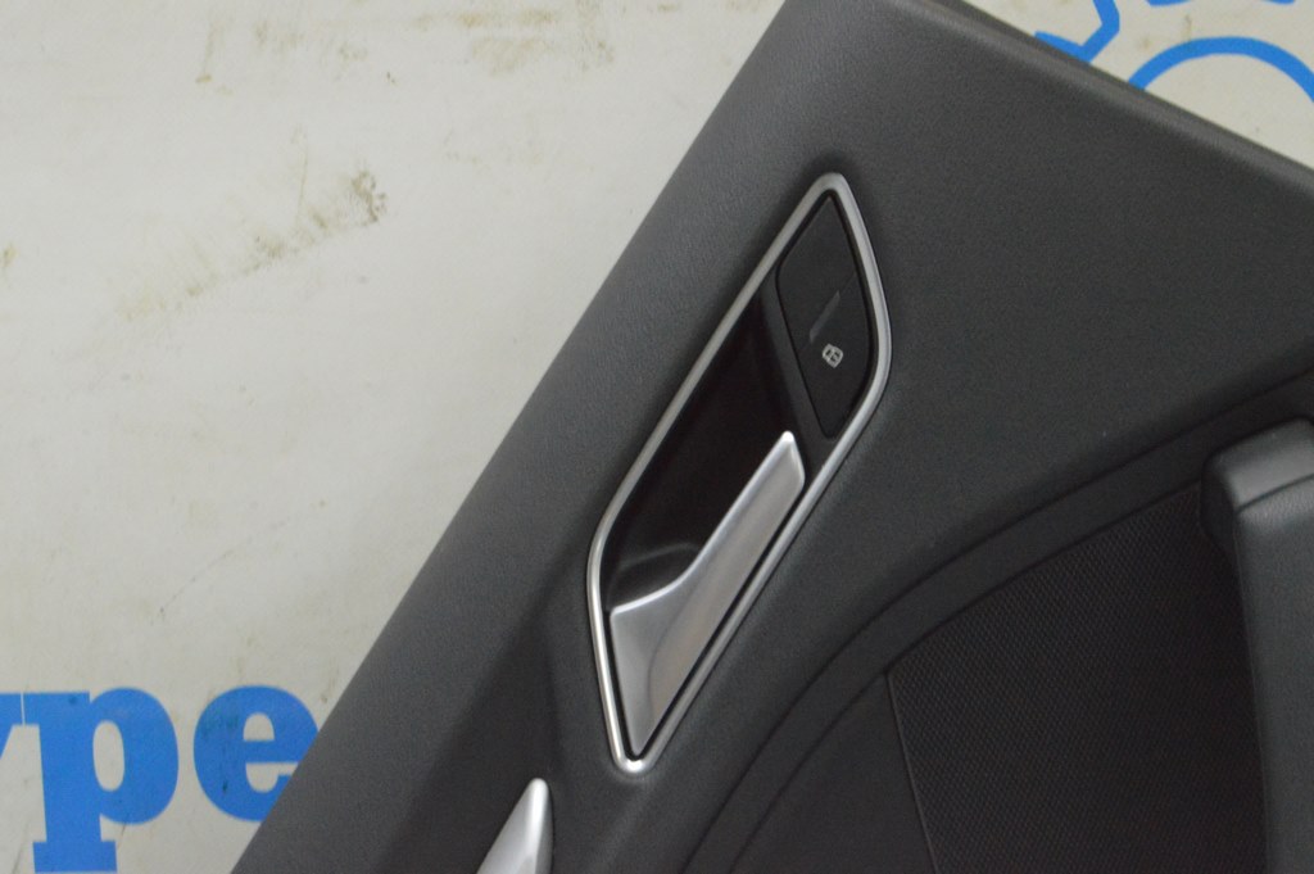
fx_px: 3009
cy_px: 437
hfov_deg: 24.6
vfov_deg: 16.5
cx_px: 657
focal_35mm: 82
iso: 6400
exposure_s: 1/15
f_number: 20
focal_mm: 55
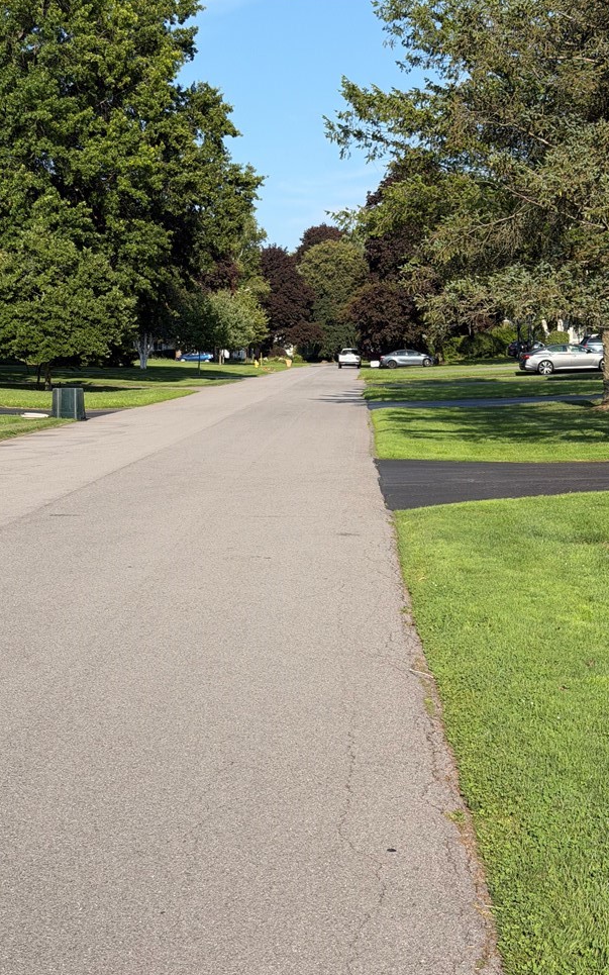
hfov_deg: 24.0
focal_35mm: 54
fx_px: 1434
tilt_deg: -5.2
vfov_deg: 37.5
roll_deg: -0.4
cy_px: 509
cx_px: 331
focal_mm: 6.76
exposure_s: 1/4098
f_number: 1.78
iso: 64
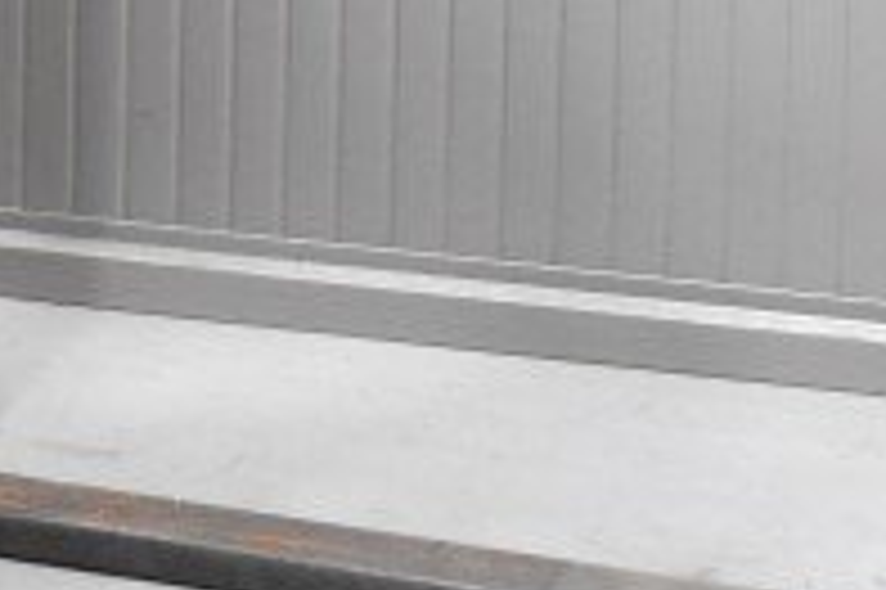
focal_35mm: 201
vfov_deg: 6.5
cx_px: -980
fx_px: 4943
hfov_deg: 9.5
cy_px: -730
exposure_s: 1/25
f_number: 5
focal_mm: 22
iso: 1600
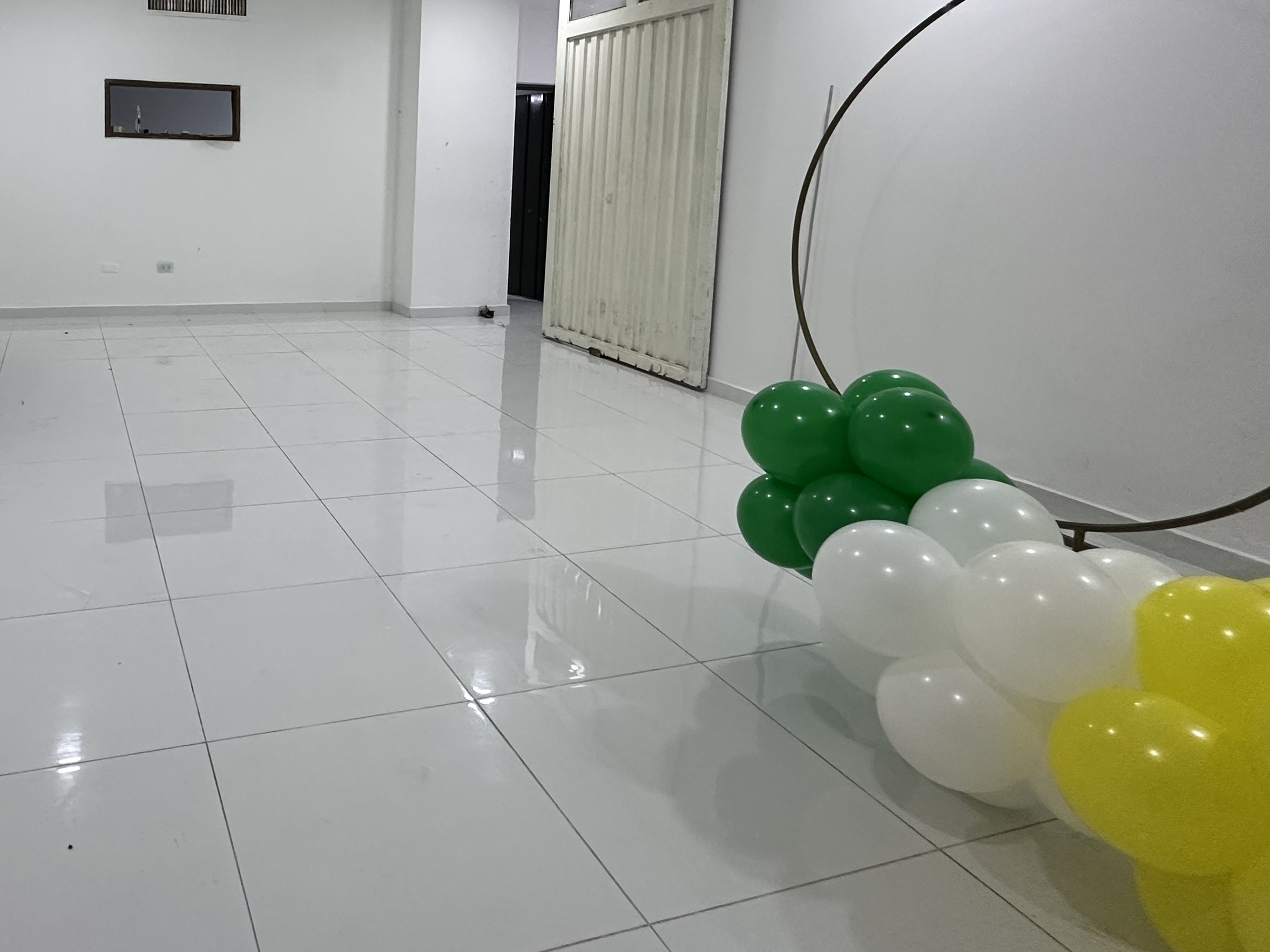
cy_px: 264
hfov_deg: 66.9
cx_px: 312
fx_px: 881
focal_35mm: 24
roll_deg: -0.9
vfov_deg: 54.7
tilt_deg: -6.3
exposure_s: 1/60
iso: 200
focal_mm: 2.22
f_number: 2.2
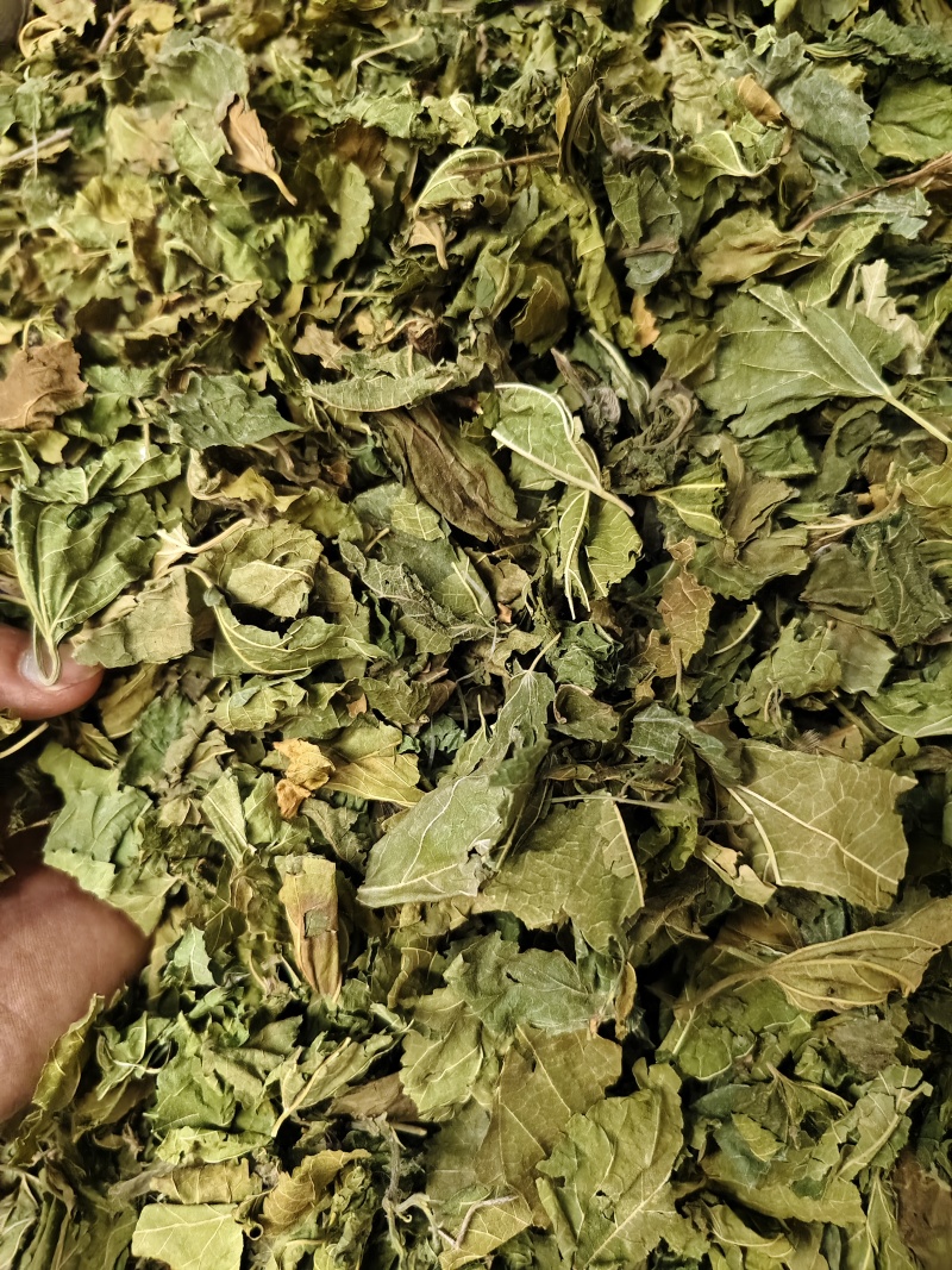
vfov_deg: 73.9
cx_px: 476
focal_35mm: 23
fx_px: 844
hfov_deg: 58.9
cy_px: 635
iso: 6451
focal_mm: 5.56
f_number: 1.88
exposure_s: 1/242
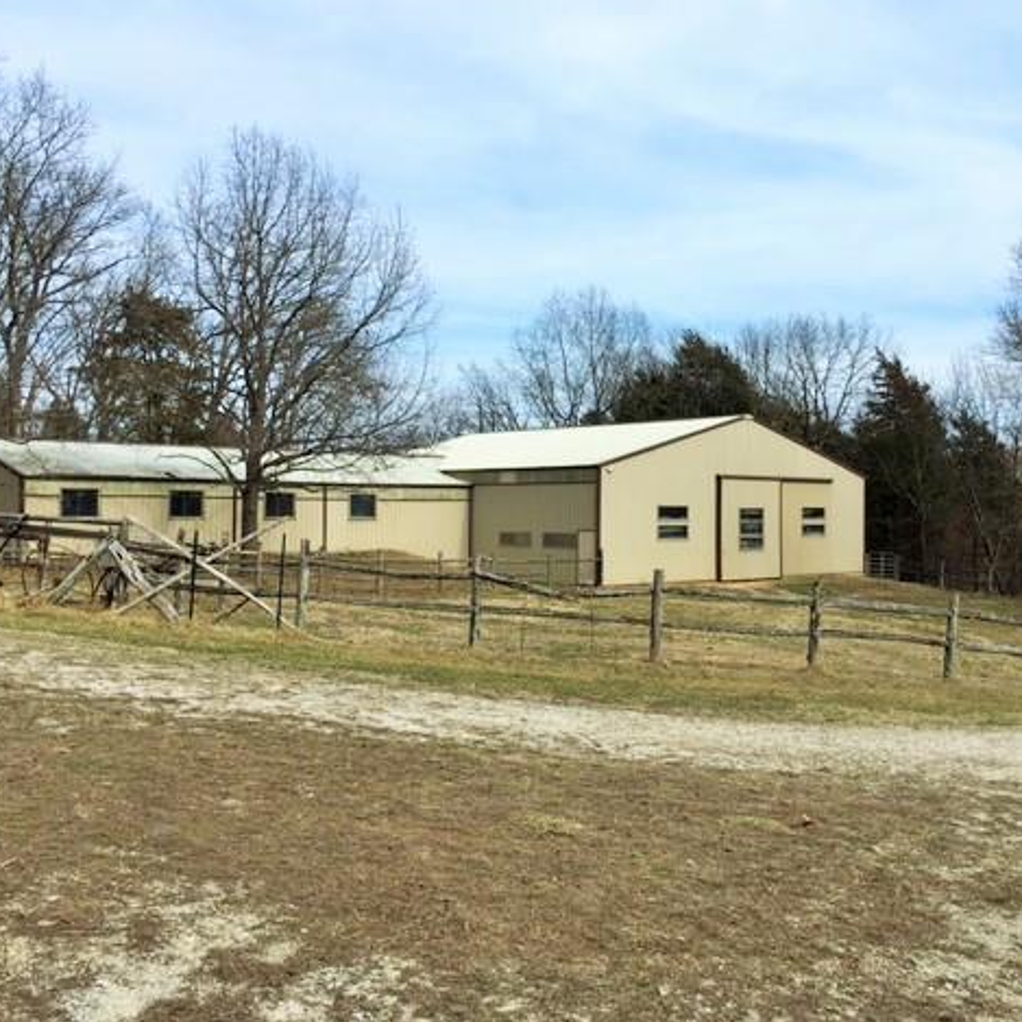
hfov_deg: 47.2
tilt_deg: -1.1
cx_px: 527
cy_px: 503
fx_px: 1169
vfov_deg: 47.2
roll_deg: -0.8
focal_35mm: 35
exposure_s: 1/2024
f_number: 2.2
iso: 25
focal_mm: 4.15
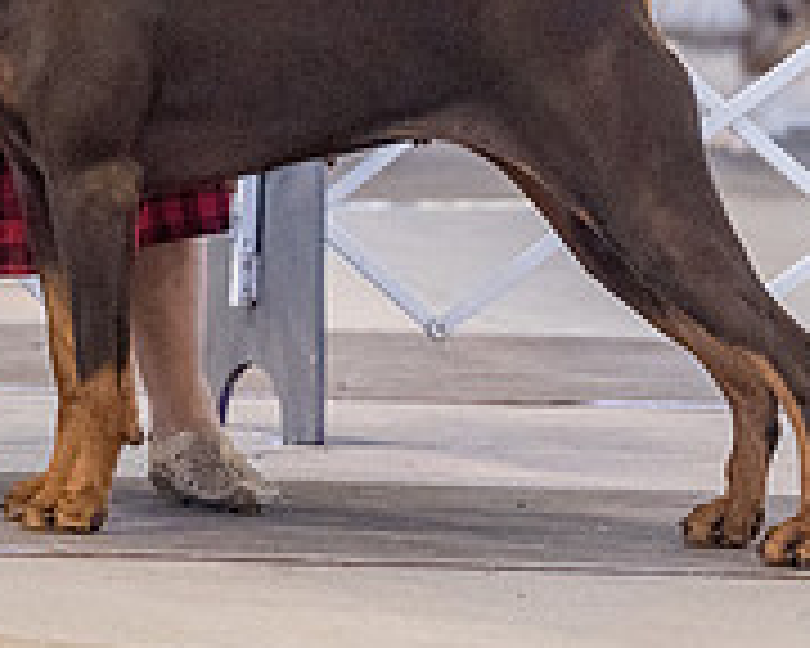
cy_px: -342
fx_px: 11315
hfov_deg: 4.1
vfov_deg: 3.3
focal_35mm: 472
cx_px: 155
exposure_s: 1/320
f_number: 3.5
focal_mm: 134
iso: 6400
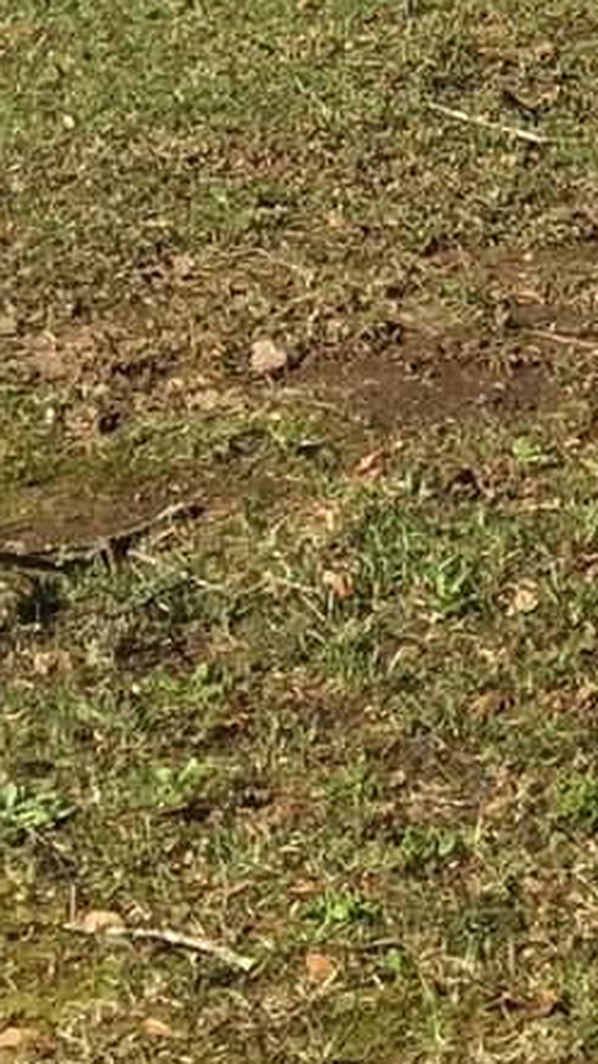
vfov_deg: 11.3
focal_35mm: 165
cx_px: 1174
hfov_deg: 7.1
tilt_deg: +6.3
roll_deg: -0.6
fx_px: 4652
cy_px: -1317
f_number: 2.2
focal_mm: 4.15
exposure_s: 1/1799
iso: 32
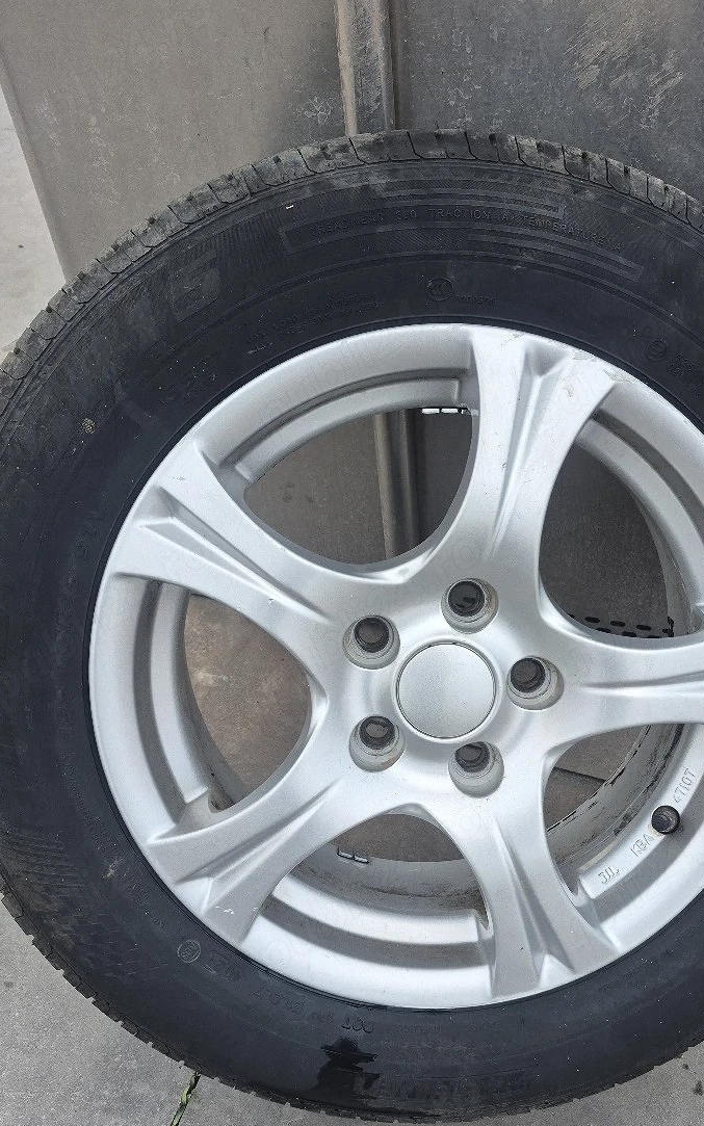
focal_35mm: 30
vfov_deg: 62.5
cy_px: 661
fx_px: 921
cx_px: 438
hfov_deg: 41.6
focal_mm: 5.4
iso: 160
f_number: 1.8
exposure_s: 1/182
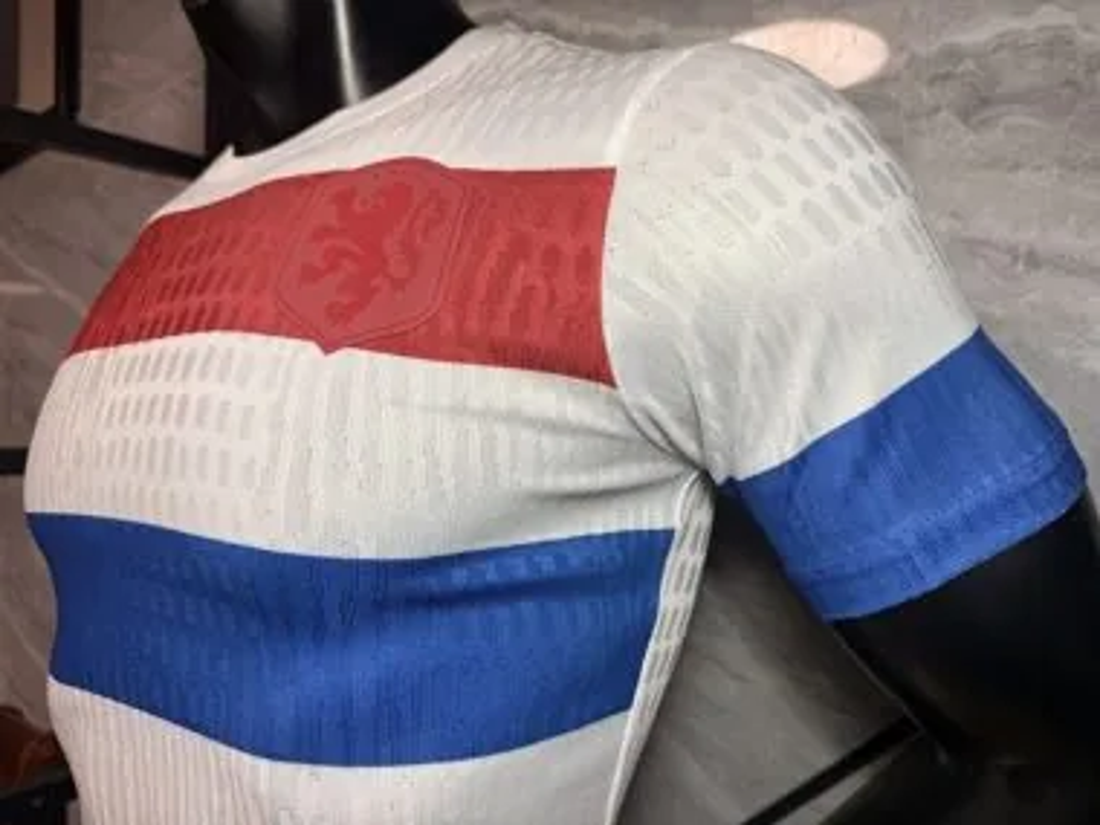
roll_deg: +0.2
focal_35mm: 24
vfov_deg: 56.8
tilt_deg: +1.0
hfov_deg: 71.6
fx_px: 763
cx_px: 550
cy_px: 412
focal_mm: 6.76
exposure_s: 1/100
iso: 64
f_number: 1.78
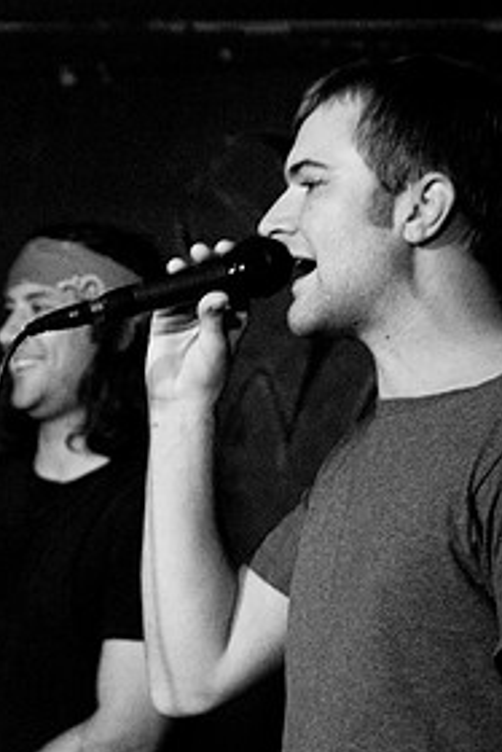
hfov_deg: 14.1
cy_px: 359
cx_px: -158
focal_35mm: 93
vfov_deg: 21.9
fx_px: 1943
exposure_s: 1/100
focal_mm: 30
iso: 1000
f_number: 2.2
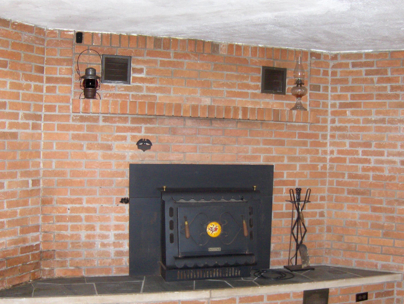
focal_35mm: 41
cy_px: 173
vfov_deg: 35.1
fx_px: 479
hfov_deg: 45.7
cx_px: 213
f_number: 2.8
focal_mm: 7.5
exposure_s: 1/60
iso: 192
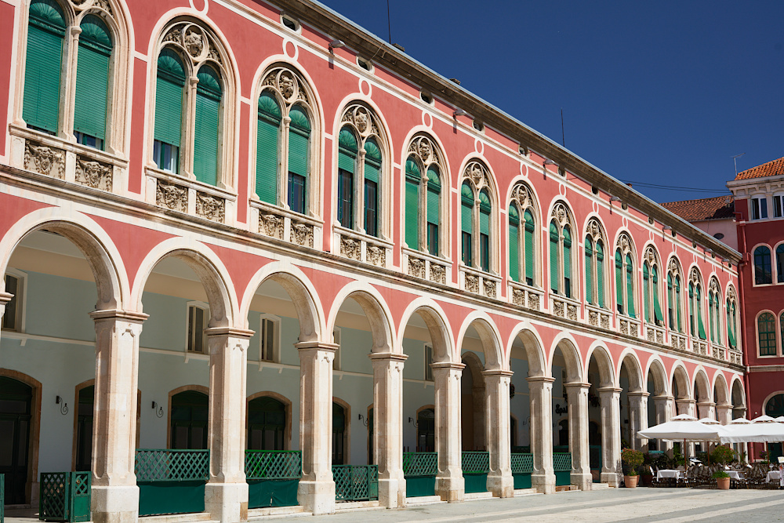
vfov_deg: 27.0
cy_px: 262
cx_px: 392
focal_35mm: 50
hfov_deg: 39.6
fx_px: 1089
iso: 100
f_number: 8
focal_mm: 50
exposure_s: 1/200
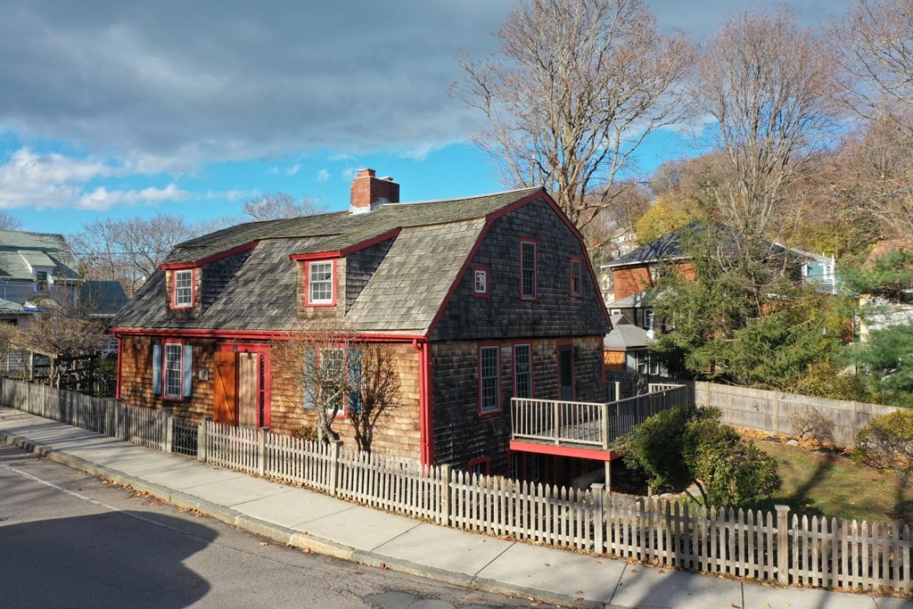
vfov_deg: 46.4
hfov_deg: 65.5
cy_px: 304
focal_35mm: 28
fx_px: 710
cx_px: 456
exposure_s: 1/200
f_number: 7.1
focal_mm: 10.26
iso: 100
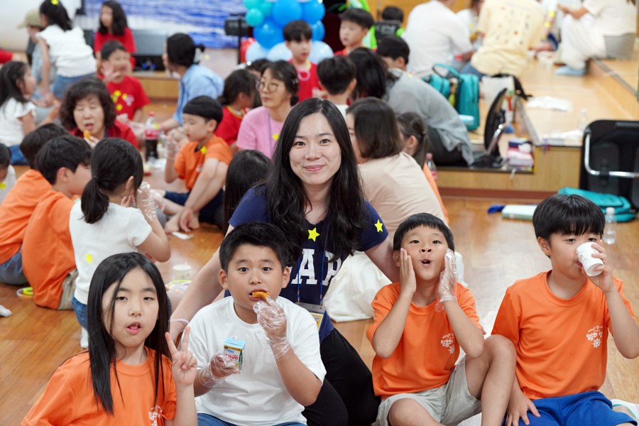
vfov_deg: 19.5
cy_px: 213
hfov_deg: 28.8
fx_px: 1242
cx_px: 320
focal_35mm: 70
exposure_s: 1/160
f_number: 4
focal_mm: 70
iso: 3200
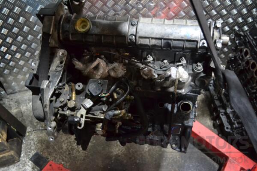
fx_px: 214
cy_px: 86
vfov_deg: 43.6
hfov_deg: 61.9
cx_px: 128
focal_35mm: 30
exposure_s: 1/30
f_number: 3.8
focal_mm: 20
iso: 3200
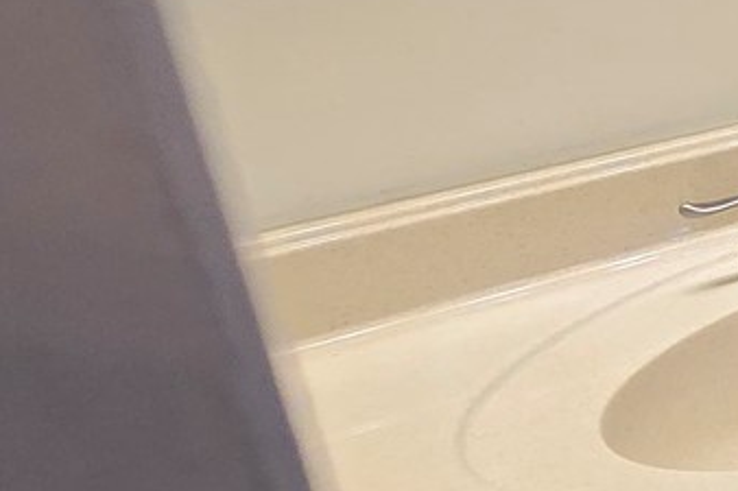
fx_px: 1311
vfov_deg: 20.8
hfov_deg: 16.9
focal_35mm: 64
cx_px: 1638
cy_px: 59
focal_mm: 2.2
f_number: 2.2
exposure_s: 1/60
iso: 100
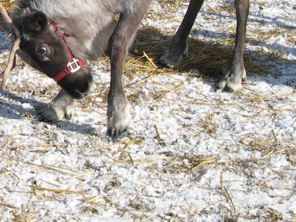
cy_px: -23
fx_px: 940
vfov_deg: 13.2
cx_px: -83
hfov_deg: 16.9
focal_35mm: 110
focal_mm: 9
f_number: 8
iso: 100
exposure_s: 1/217
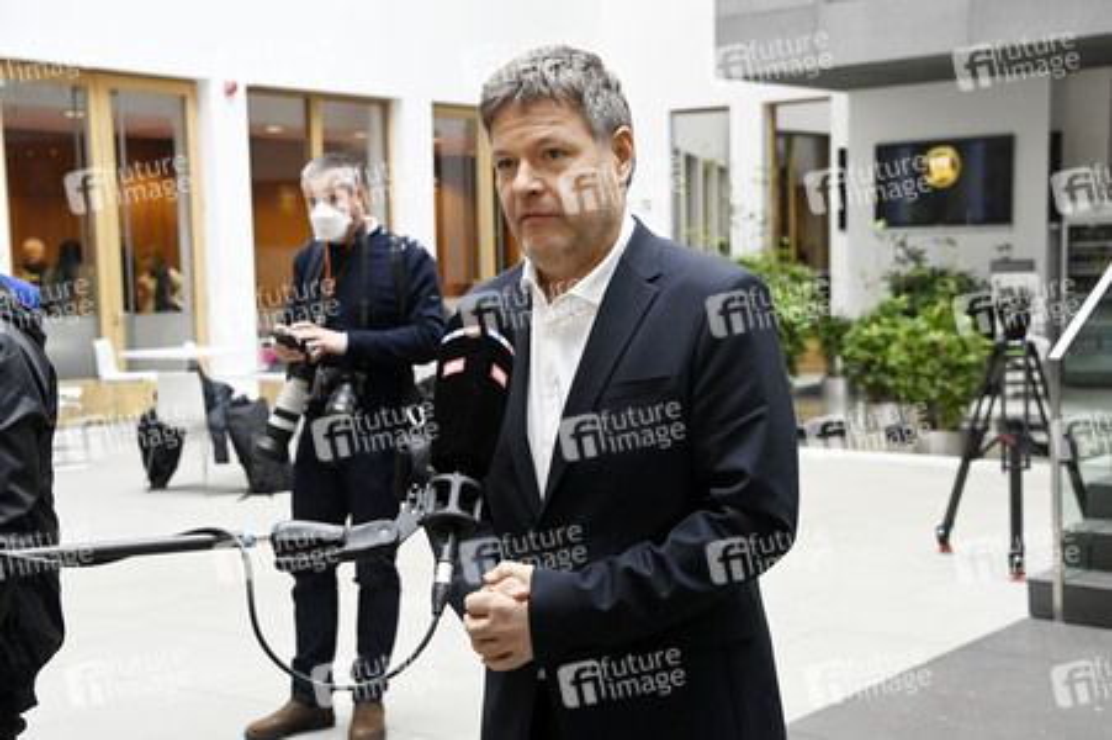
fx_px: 1698
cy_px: 370
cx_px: 556
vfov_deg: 24.6
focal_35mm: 55
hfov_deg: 36.3
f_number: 5.6
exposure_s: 1/250
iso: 4000
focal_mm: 55
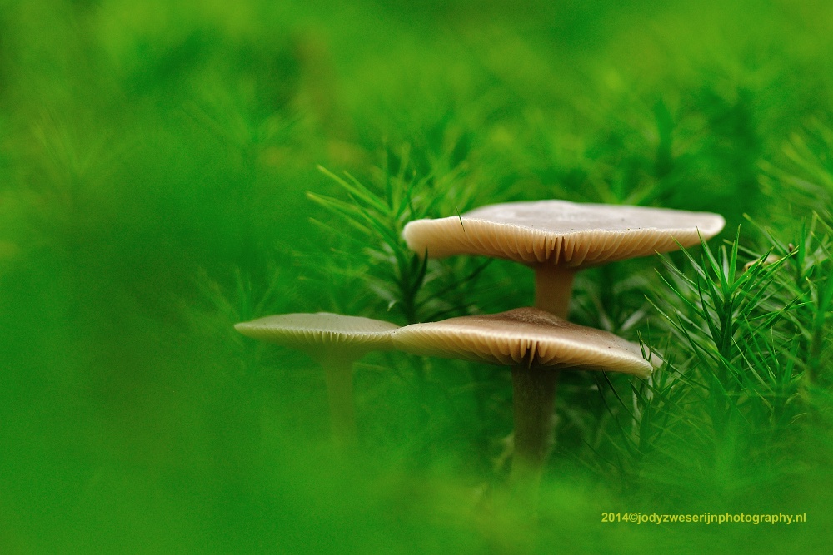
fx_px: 3645
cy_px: 278
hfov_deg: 13.0
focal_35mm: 158
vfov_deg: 8.7
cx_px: 416
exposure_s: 1/3
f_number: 5.6
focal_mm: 105
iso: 200
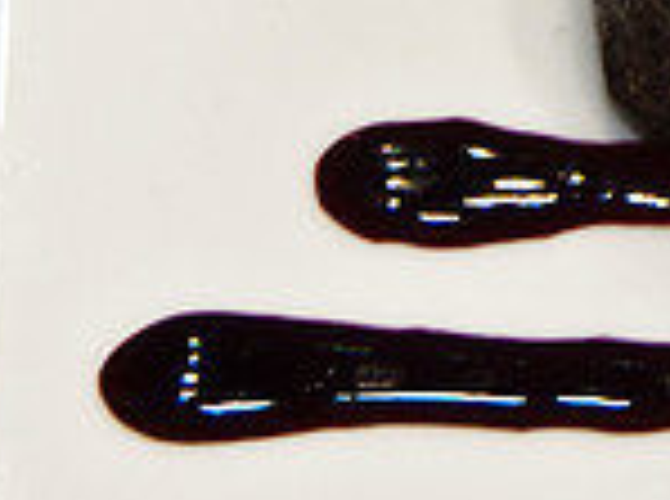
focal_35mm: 338
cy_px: -214
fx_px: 6526
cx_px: 841
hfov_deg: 5.8
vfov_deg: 4.4
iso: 800
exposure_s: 1/50
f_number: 5
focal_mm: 60
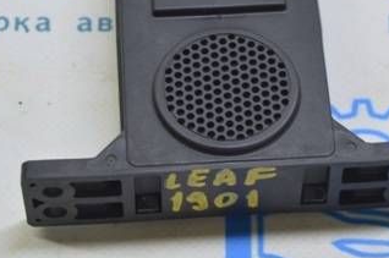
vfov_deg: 9.8
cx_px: 224
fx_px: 1500
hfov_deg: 14.8
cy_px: 87
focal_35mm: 139
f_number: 5.6
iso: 400
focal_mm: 46
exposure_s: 1/25
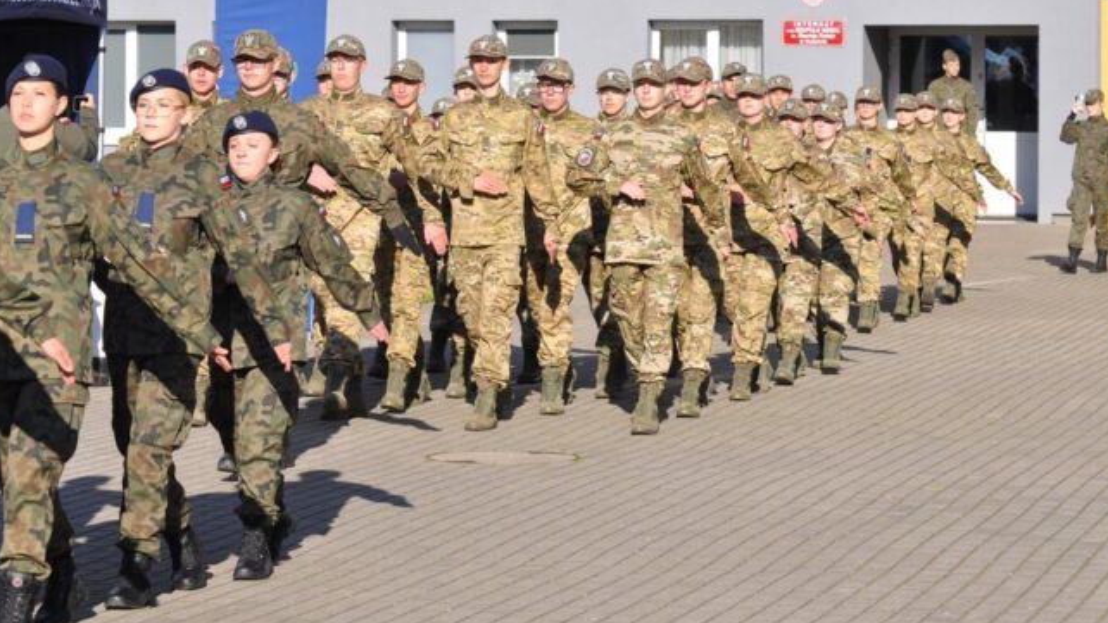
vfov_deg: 8.4
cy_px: 280
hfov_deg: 15.0
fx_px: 4217
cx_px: 561
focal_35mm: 144
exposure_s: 1/320
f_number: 9
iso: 200
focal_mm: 85
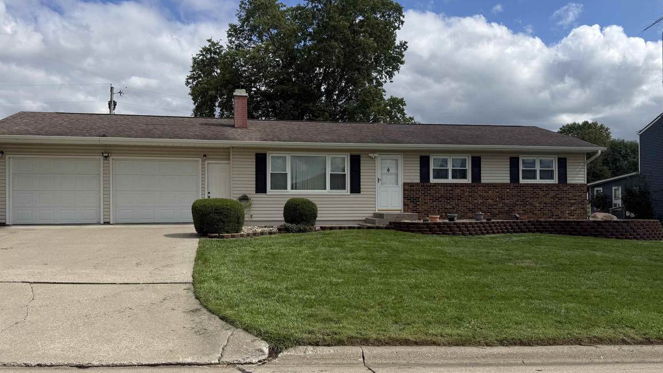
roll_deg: +0.3
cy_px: 195
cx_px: 312
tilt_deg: +1.3
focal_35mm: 29
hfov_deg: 66.0
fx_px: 510
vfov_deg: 40.2
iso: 80
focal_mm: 6.76
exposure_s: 1/6711
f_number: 1.78
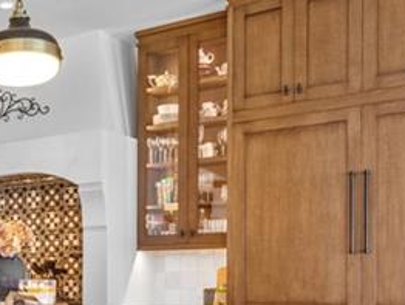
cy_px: 293
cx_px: -43
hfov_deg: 29.0
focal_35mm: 60
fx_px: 703
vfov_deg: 23.6
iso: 400
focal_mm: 16
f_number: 8
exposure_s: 1/15
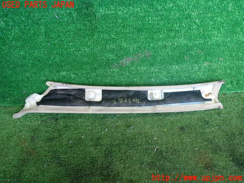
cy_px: 92
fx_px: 211
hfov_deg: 60.0
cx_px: 122
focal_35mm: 30
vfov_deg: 46.8
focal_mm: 5.4
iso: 200
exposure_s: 1/60
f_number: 2.3
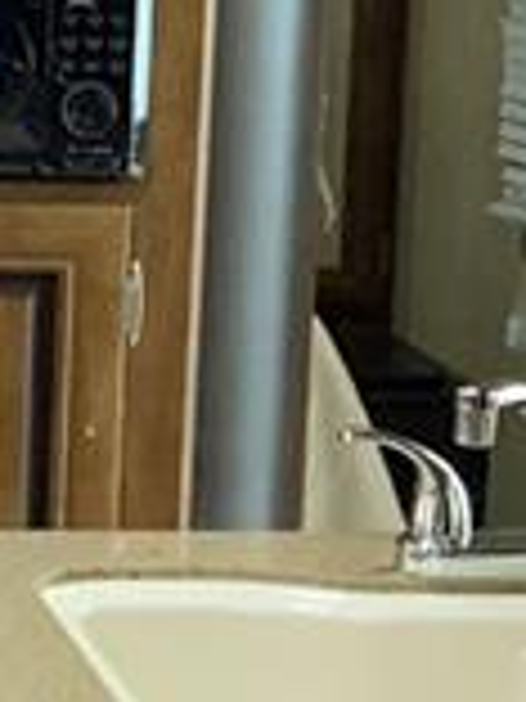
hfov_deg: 7.4
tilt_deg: -10.0
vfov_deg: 9.9
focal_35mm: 200
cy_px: 454
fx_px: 4052
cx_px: 544
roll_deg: -3.0
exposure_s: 1/50
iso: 400
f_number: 1.8
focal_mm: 4.25
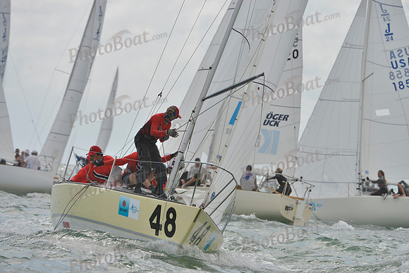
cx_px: 204
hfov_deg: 5.7
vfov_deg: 3.8
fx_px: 4091
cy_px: 136
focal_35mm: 360
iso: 280
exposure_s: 1/1000
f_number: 8
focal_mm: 360
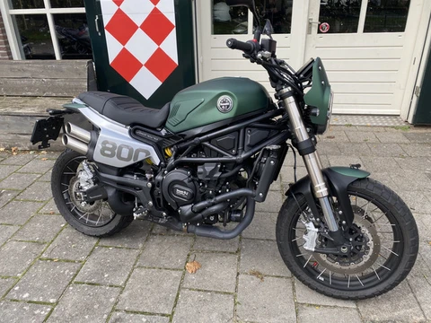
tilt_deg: -24.9
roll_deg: +0.9
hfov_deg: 67.3
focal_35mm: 26
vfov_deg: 53.1
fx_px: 324
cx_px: 216
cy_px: 162
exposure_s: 1/331
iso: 32
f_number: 1.8
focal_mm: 4.25
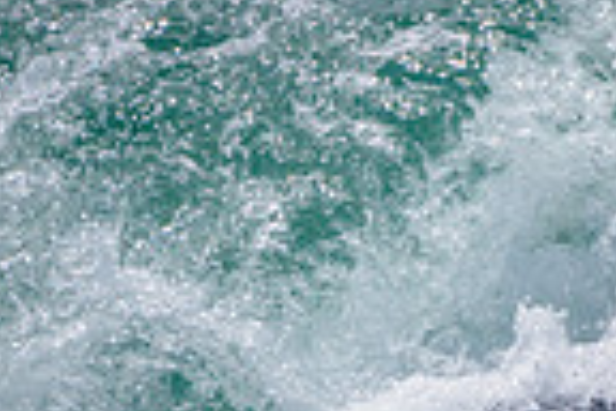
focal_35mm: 2468
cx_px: 651
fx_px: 42227
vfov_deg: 0.6
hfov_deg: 0.8
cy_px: 695
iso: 140
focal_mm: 500
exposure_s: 1/2000
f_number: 5.6
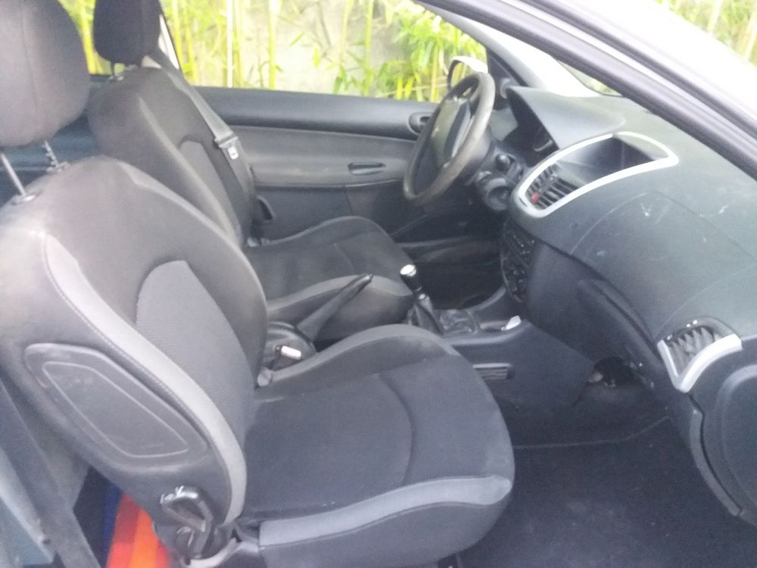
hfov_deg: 63.4
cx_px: 378
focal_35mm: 28
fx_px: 612
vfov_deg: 49.7
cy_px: 284
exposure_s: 1/17
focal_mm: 3.7
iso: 400
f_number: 1.9
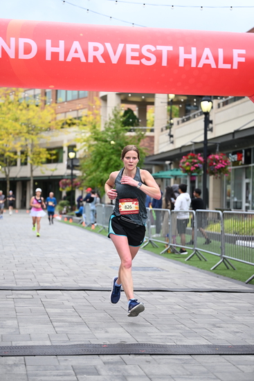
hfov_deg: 19.5
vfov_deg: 28.8
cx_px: 127
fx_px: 740
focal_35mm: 70
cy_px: 190
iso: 640
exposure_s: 1/2000
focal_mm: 70
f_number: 2.8
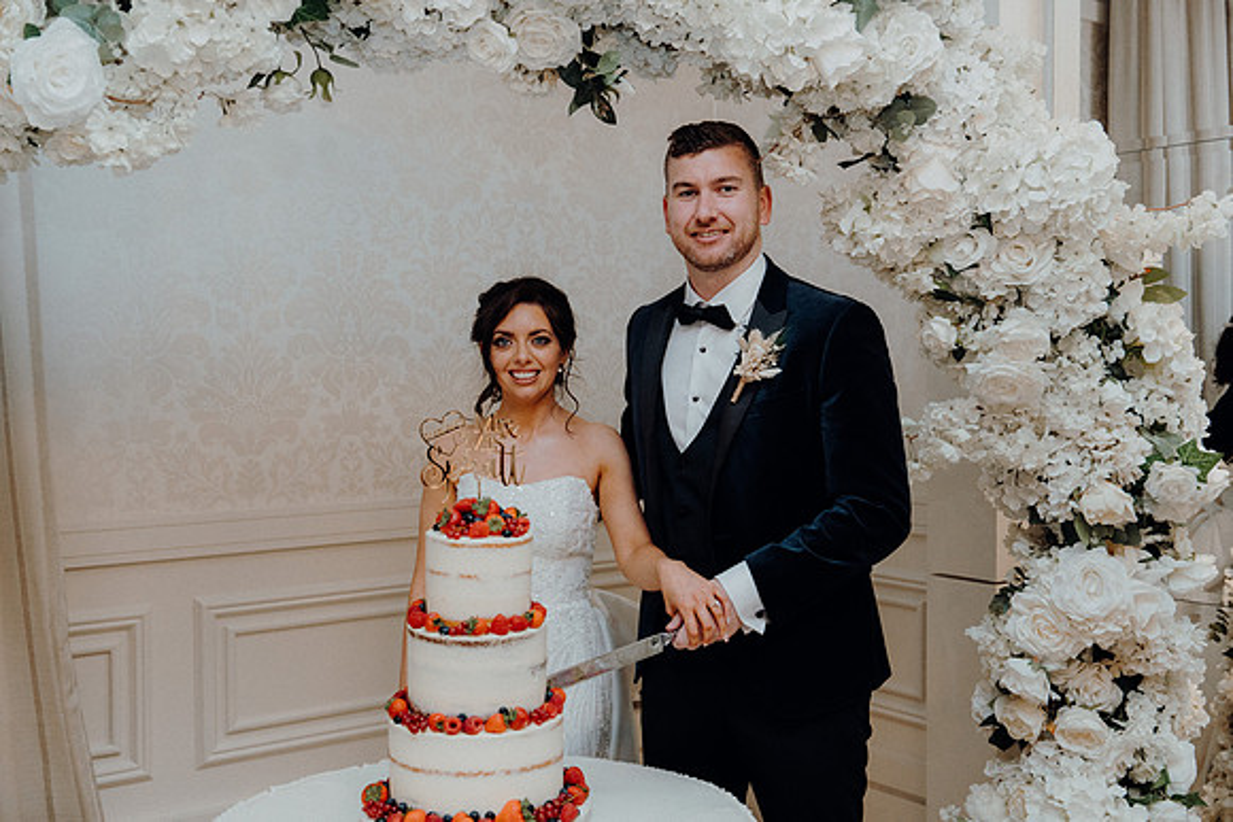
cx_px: 616
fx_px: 1370
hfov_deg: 48.4
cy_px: 411
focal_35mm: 40
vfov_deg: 33.4
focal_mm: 40
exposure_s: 1/160
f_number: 3.5
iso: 2500
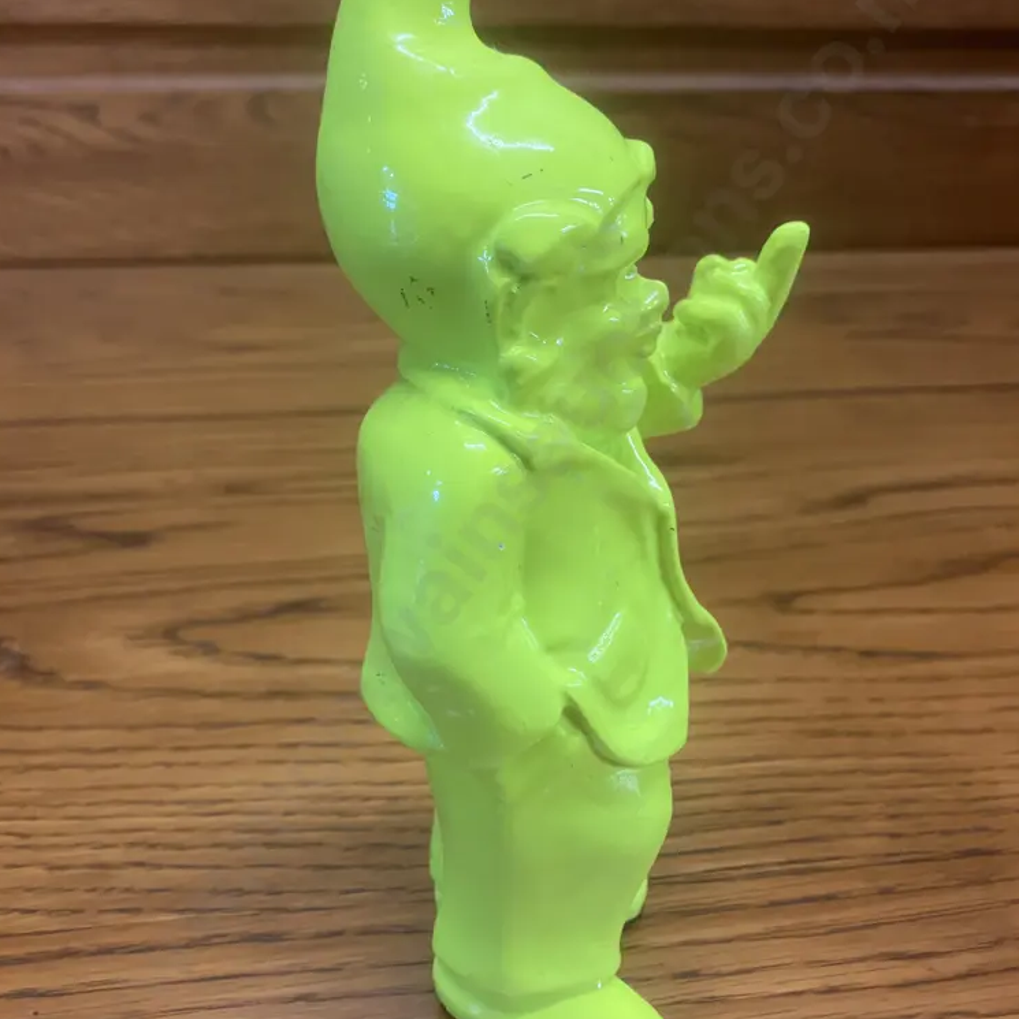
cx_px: 510
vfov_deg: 48.4
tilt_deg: -24.1
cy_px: 502
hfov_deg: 48.5
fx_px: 1132
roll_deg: +0.4
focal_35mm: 34
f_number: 1.8
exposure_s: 1/50
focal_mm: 3.99
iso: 125
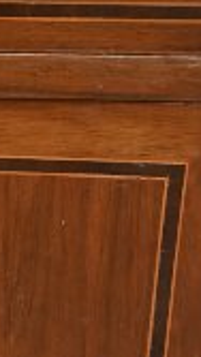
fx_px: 2358
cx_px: -239
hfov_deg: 4.8
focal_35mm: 249
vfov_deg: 8.7
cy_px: 201
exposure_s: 1/250
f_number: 4
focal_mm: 22
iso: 320
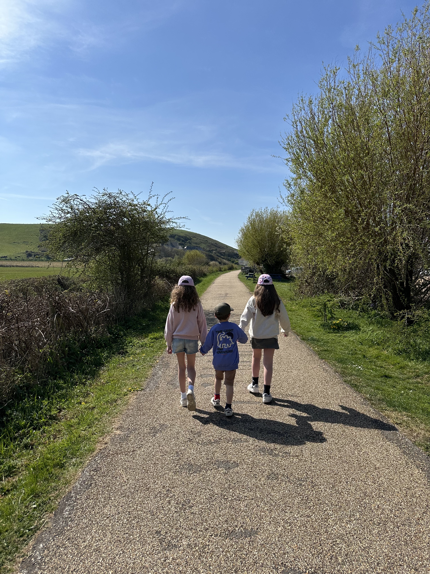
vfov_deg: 71.6
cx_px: 215
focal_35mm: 24
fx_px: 398
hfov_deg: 56.8
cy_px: 287
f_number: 1.78
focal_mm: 6.86
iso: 80
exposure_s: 1/6623
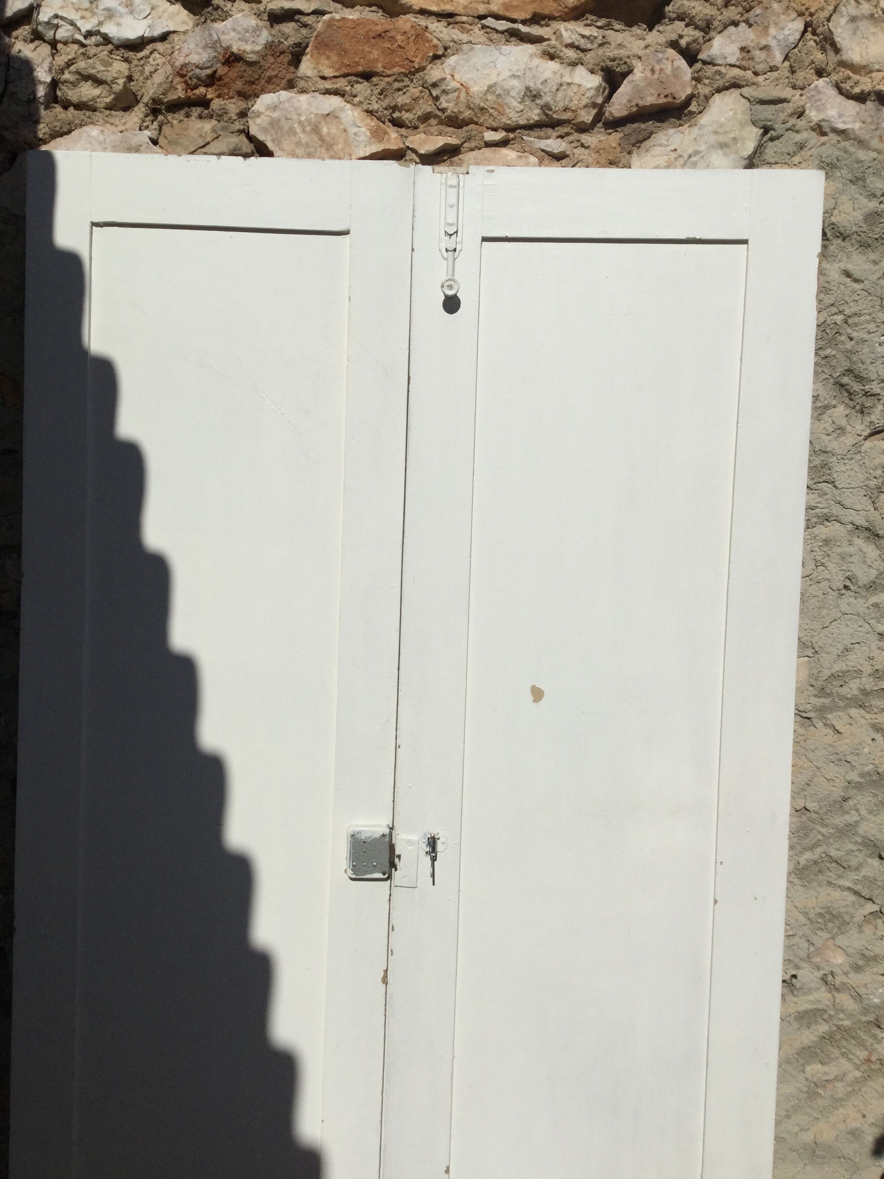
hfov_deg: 45.4
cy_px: 590
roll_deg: -0.6
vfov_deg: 58.4
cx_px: 442
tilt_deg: -10.2
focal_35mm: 31
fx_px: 1056
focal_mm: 3.3
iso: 25
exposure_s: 1/6289
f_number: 2.4
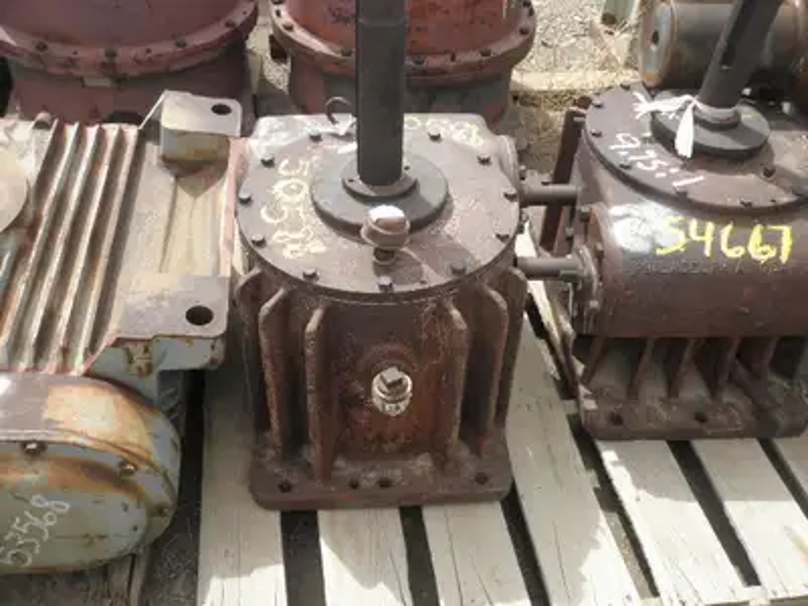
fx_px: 817
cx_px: 404
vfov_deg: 40.7
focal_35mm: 35
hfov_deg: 52.6
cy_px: 303
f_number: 3.2
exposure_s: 1/500
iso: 64
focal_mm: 6.1
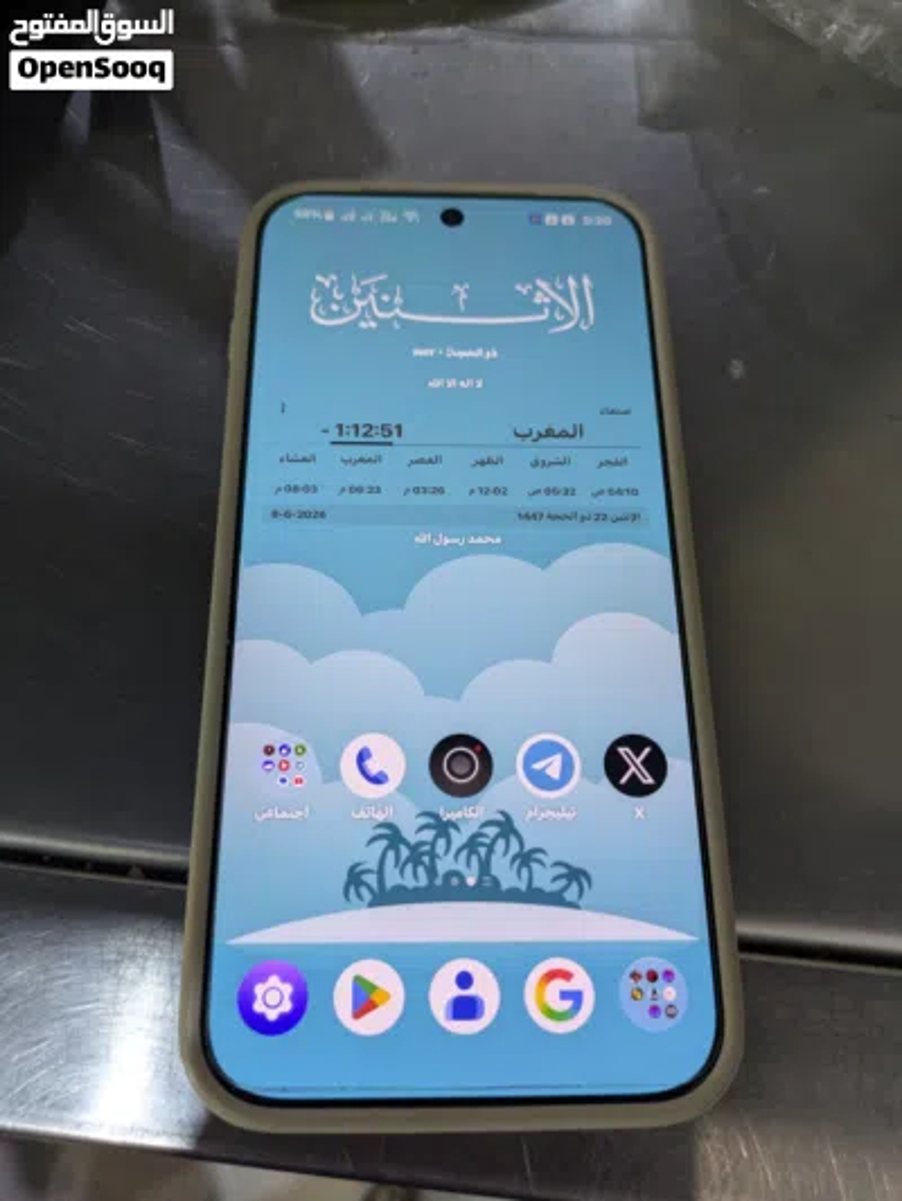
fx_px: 868
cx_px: 451
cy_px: 600
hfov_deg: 54.9
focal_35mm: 25
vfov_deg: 69.4
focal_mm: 5.43
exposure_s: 1/33.3
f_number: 1.89
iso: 167
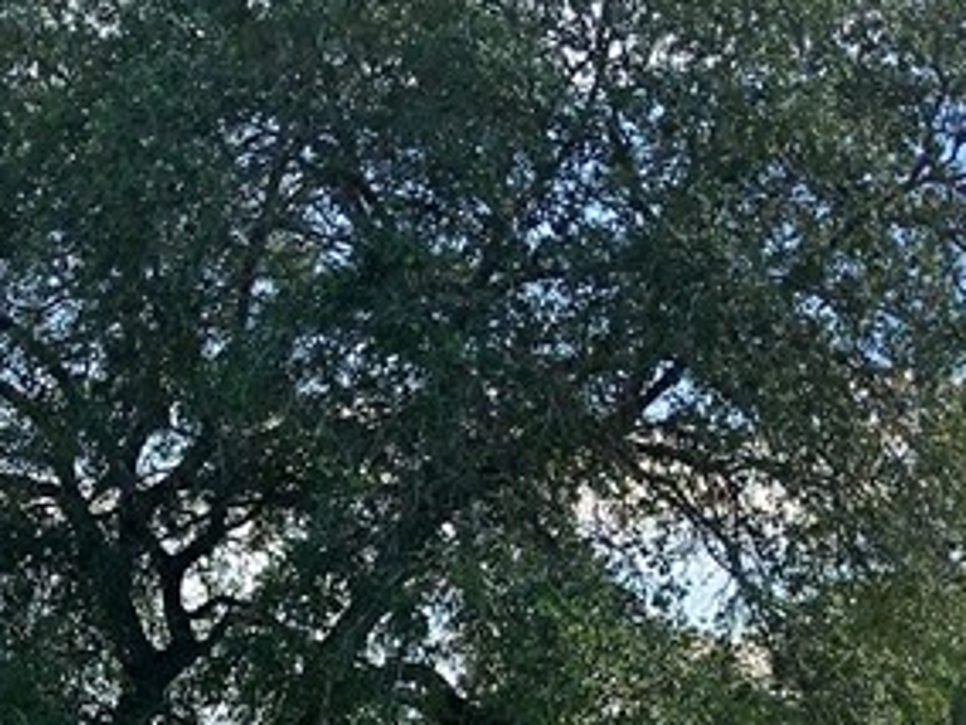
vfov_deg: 14.2
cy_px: 841
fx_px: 2819
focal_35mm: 101
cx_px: -194
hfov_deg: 18.4
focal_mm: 3.99
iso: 20
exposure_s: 1/631
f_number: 1.8
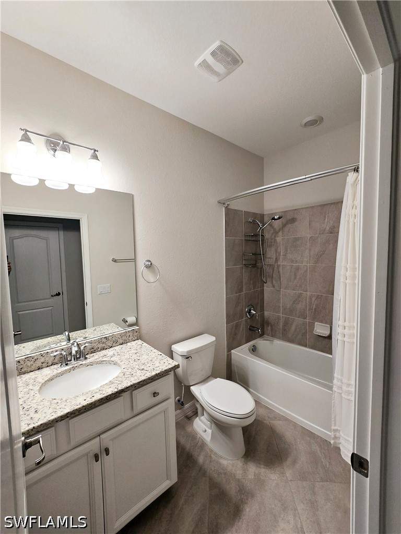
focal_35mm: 13
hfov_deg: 89.9
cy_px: 267
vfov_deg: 106.2
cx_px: 200
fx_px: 201
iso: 64
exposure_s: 1/60.2
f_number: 2.2
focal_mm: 2.2
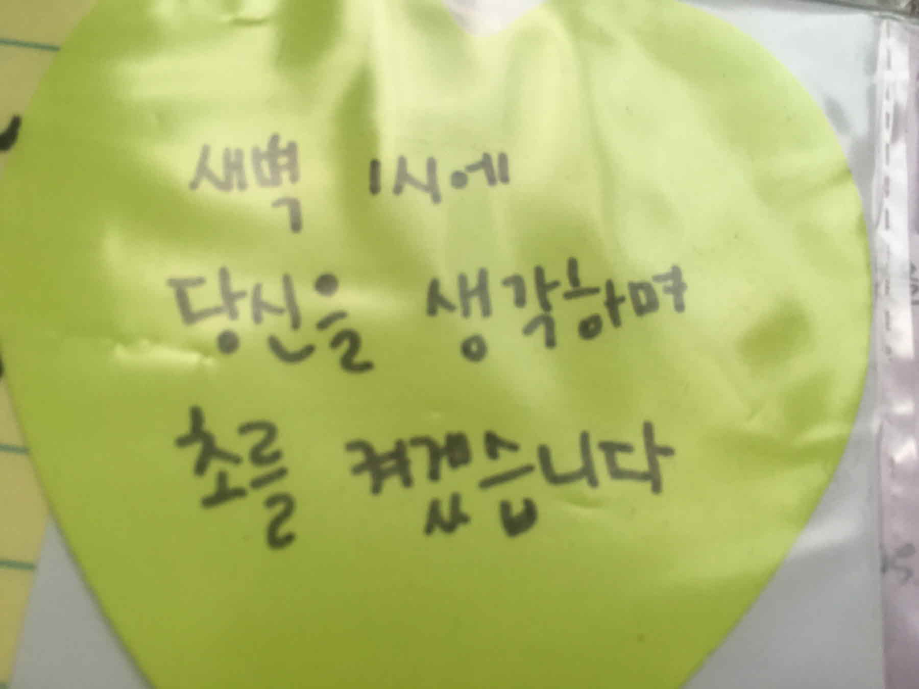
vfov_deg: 48.2
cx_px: 460
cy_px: 344
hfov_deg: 61.7
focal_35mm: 29
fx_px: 770
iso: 40
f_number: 2.2
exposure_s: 1/120
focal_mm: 4.15
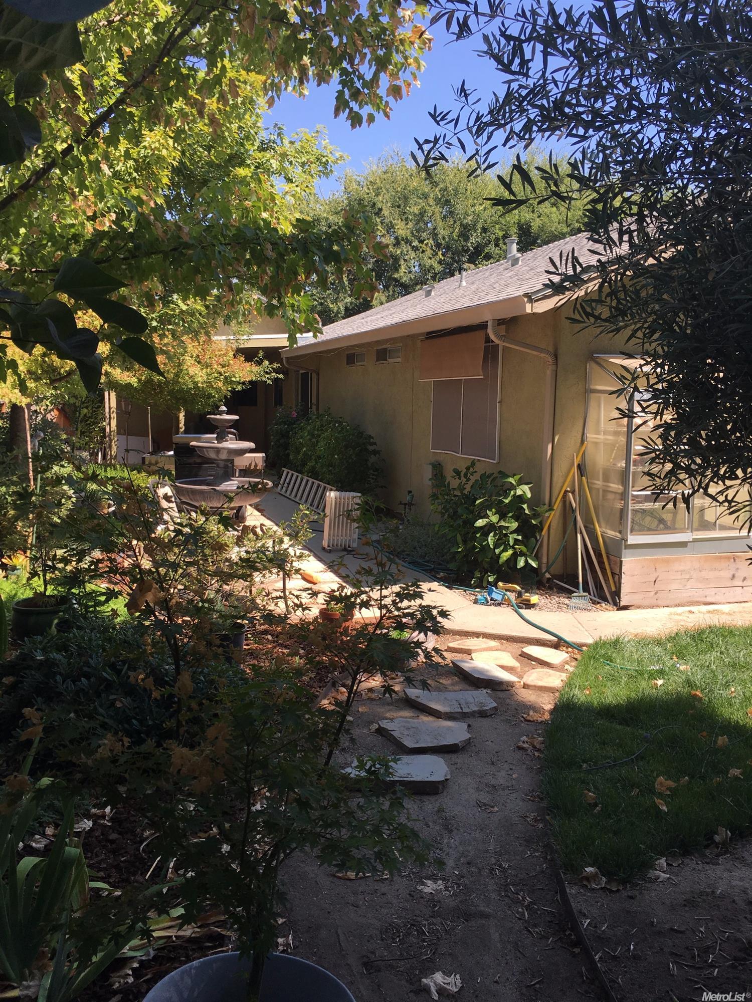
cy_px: 501
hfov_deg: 48.2
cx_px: 376
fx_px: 840
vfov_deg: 61.7
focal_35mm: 29
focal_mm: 4.15
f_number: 2.2
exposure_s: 1/635
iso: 25
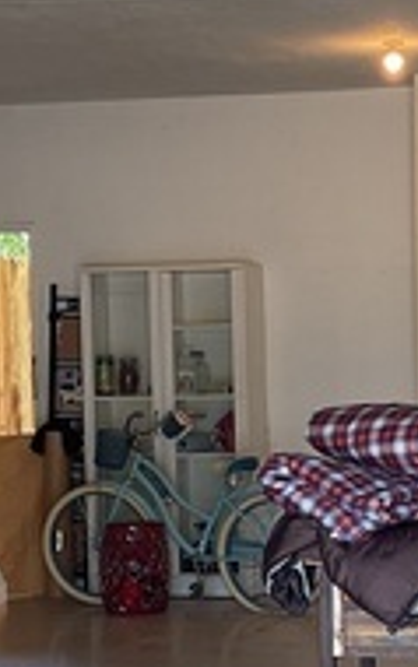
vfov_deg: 19.2
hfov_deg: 12.0
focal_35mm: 108
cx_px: 406
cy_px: 474
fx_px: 1966
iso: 40
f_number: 1.8
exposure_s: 1/60
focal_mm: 3
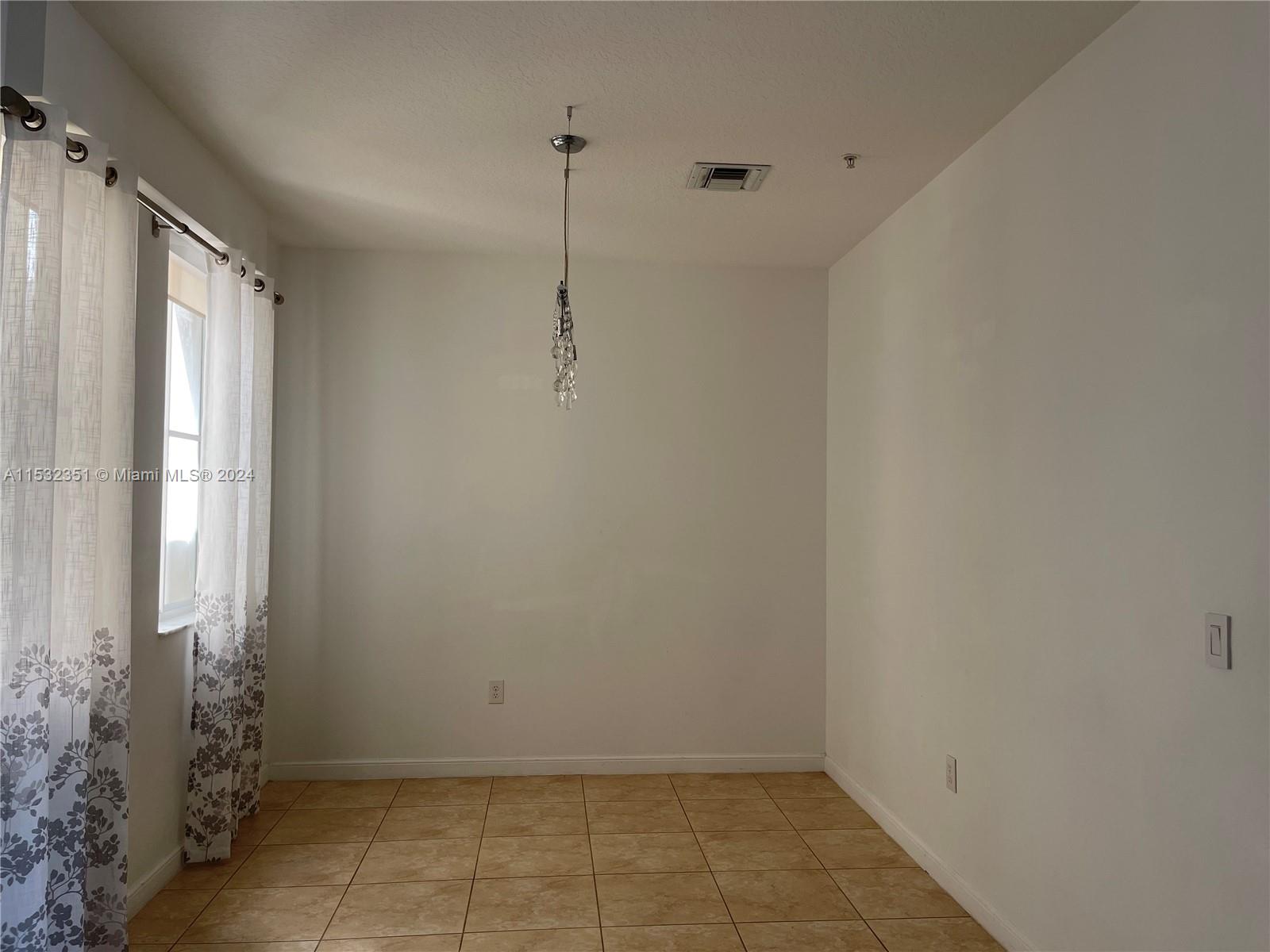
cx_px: 635
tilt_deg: +2.4
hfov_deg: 69.4
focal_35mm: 25
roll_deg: -0.8
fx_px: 917
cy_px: 476
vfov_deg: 54.9
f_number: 1.6
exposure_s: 1/121
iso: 64
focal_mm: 5.1
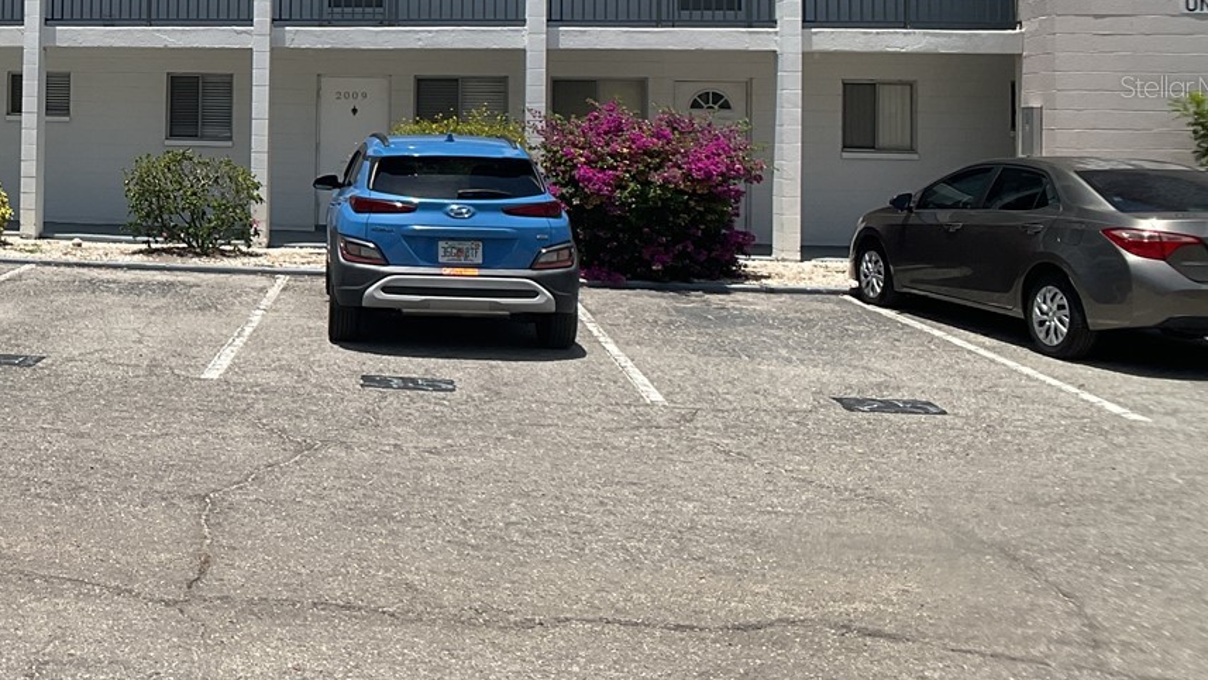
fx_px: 1890
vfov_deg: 20.0
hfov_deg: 33.6
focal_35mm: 59
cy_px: 86
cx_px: 125
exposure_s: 1/3125
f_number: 1.8
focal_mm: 3
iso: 16
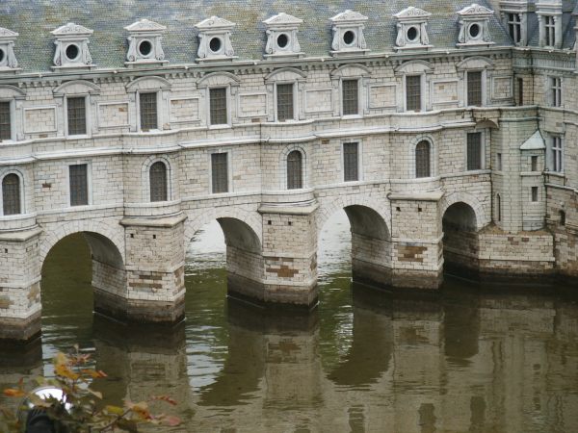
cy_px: 216
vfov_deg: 10.9
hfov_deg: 14.5
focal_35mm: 136
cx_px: 289
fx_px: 2271
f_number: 3.6
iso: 64
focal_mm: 27.61
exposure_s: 1/350
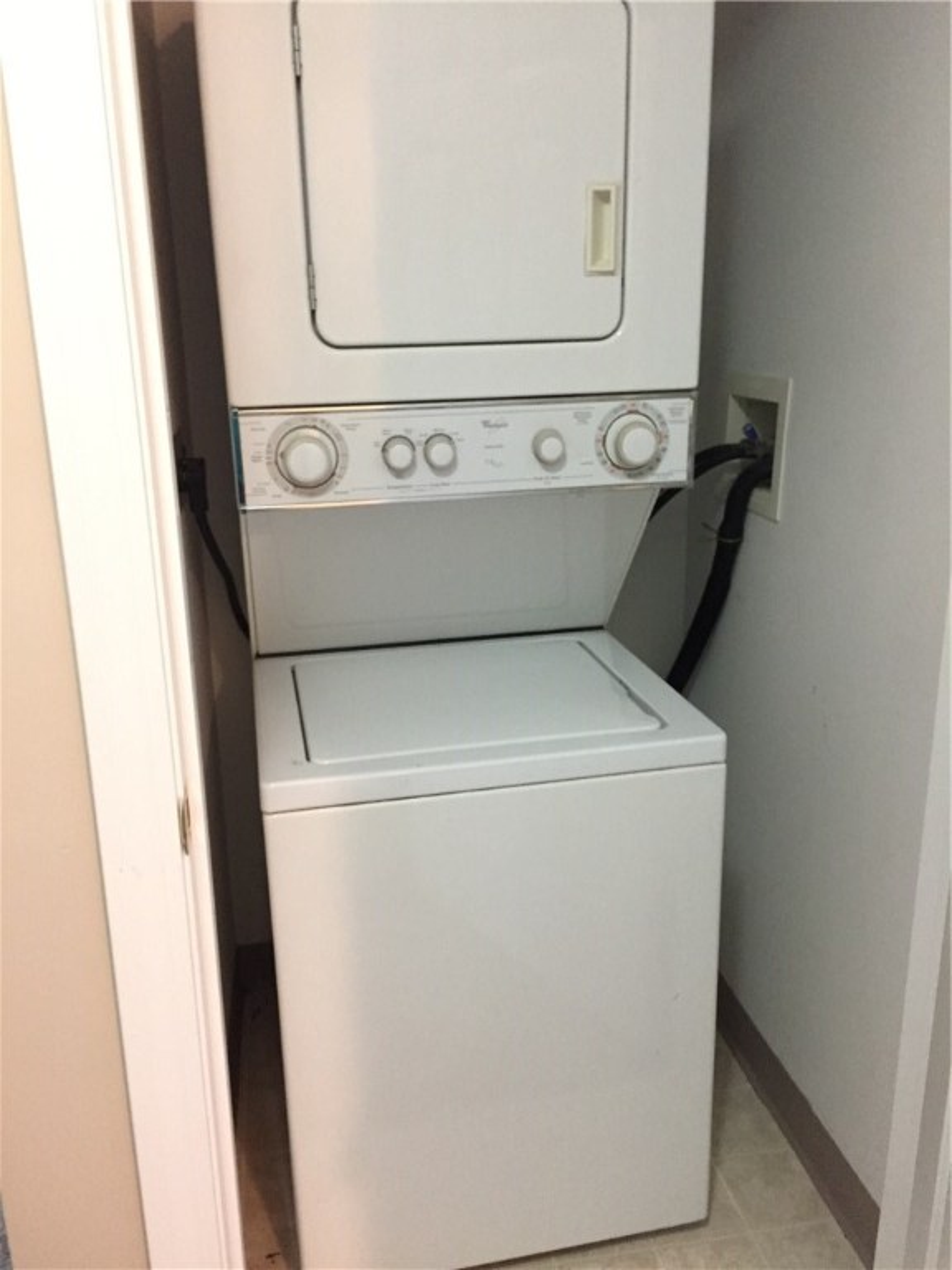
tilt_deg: -16.7
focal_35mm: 29
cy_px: 635
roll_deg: +1.0
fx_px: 1063
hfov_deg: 48.2
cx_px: 476
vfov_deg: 61.7
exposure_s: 1/15
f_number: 2.2
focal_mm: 4.15
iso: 250
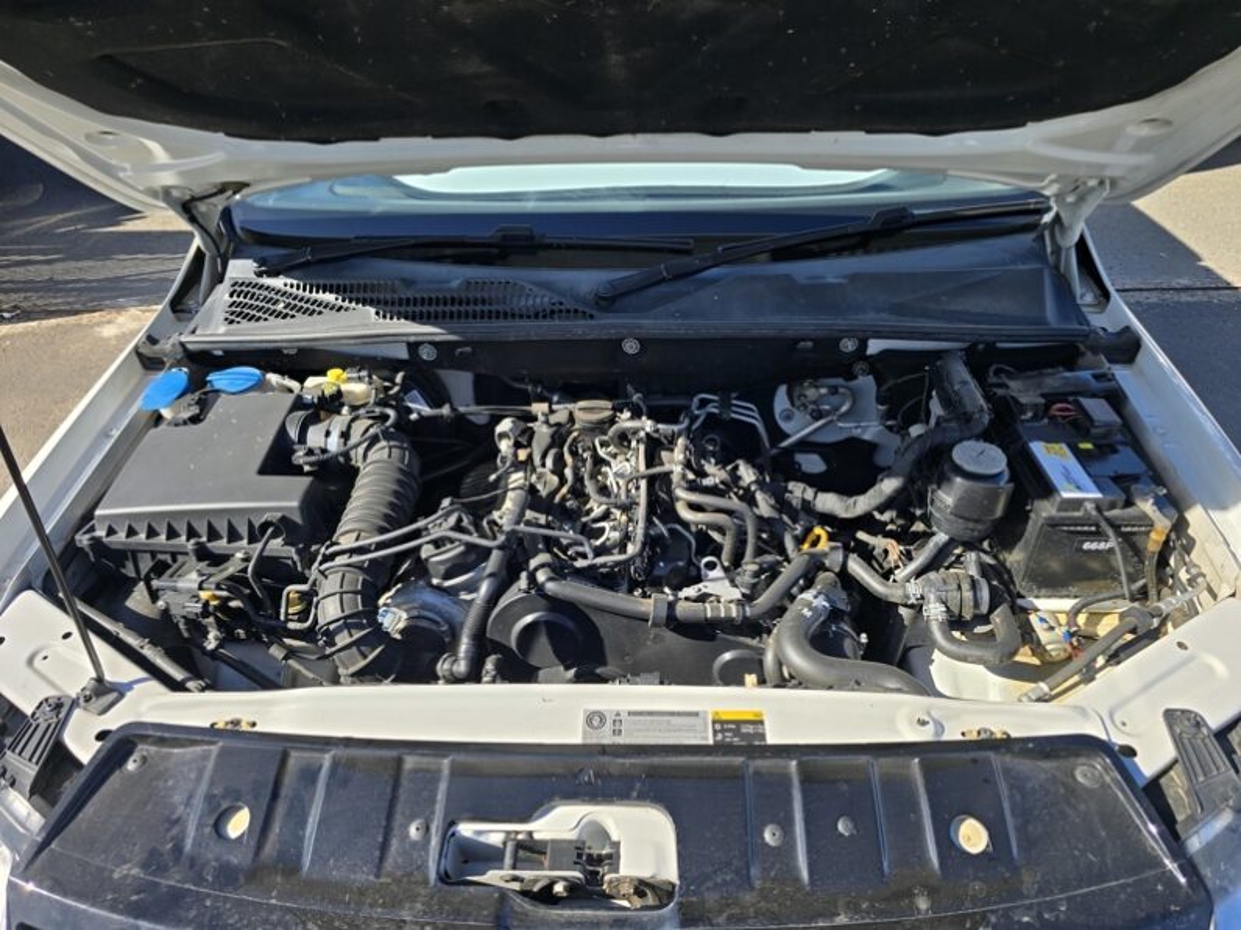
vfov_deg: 58.9
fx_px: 825
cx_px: 620
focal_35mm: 23
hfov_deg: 73.9
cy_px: 465
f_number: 1.7
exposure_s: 1/591
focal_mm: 6.3
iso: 12
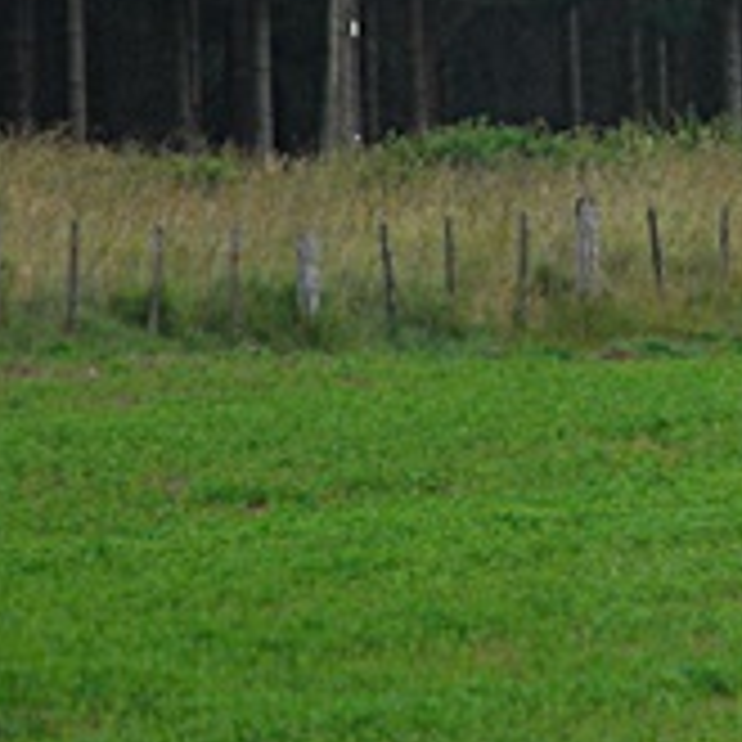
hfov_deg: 2.5
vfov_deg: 2.5
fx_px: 16806
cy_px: -342
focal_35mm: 693
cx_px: 1196
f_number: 5.6
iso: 400
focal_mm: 112
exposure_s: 1/800
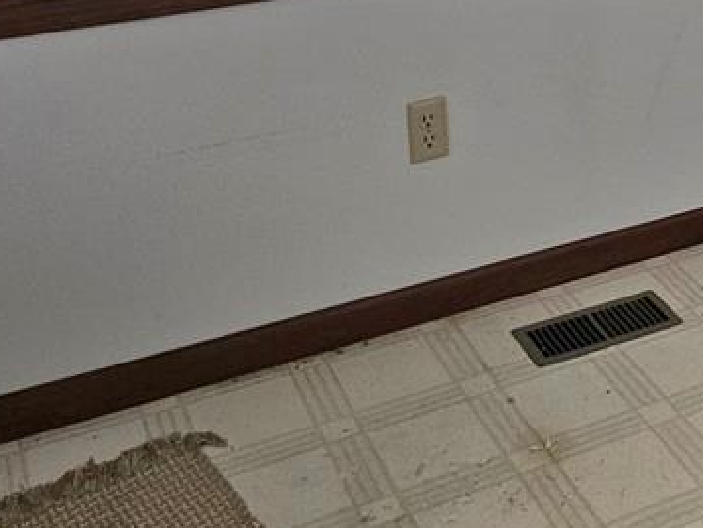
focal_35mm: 66
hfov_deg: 26.7
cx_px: 796
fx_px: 1341
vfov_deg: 20.0
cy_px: -203
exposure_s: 1/182
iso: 250
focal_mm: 6.3
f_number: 1.7
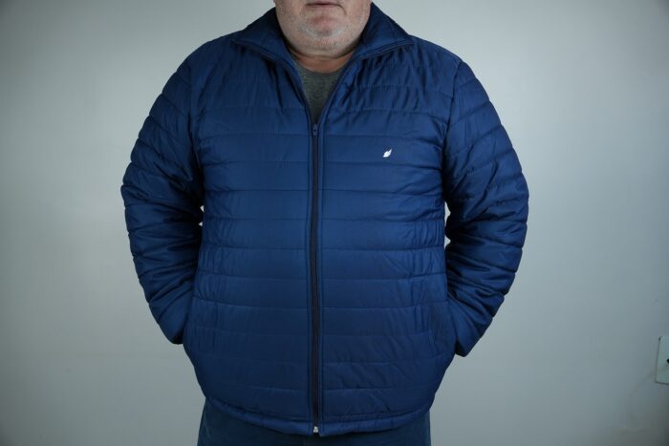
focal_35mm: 48
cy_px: 223
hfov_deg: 41.0
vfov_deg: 28.0
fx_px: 895
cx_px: 334
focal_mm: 32.1
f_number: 2.8
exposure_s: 1/80
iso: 250
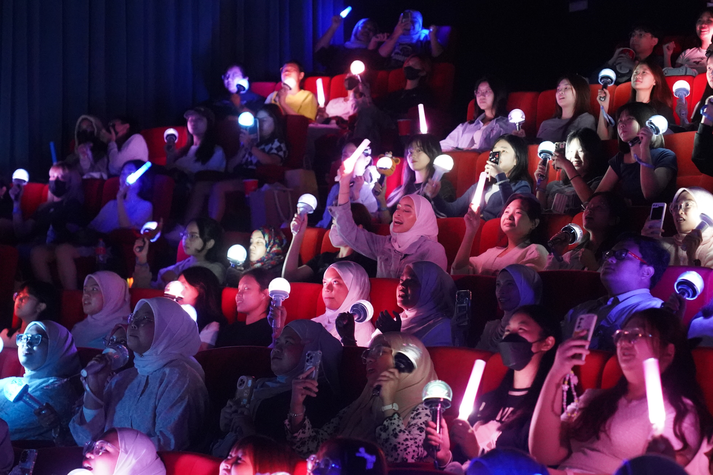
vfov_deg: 13.0
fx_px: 2079
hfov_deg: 19.5
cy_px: 238
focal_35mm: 105
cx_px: 356
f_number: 2.8
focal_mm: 70
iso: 12800
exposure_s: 1/80
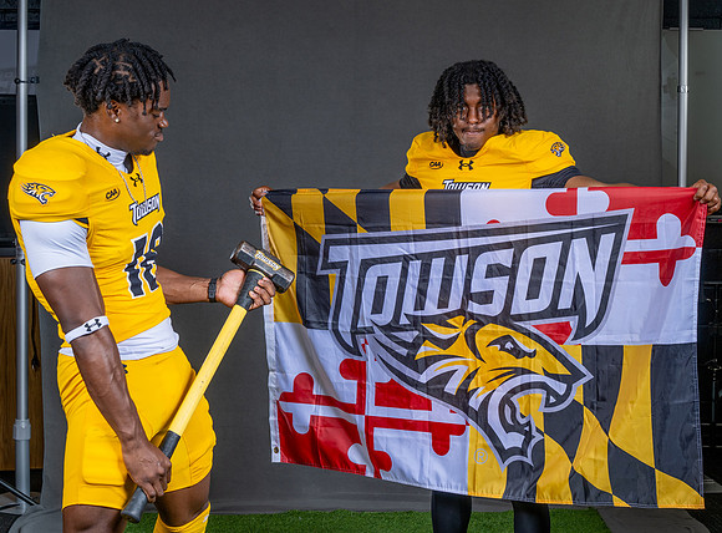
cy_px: 281
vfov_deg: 21.5
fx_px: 1402
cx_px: 424
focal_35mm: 68
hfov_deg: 28.8
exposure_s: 1/200
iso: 100
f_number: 8
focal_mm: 52
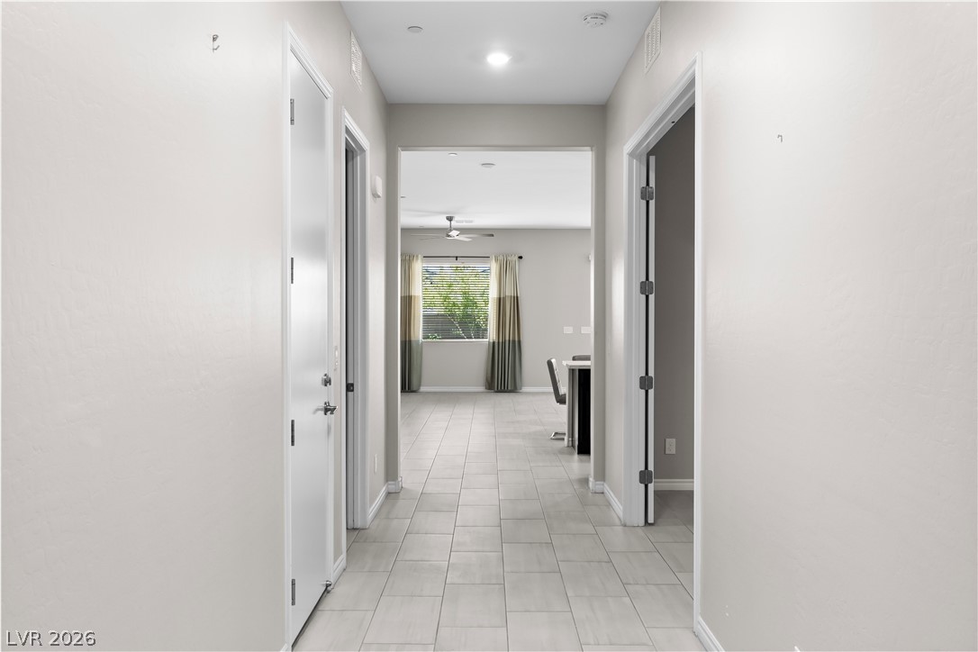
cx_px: 489
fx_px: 815
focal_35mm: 30
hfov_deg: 61.9
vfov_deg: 43.6
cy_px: 326
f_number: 8
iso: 400
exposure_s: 1/8
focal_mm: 20
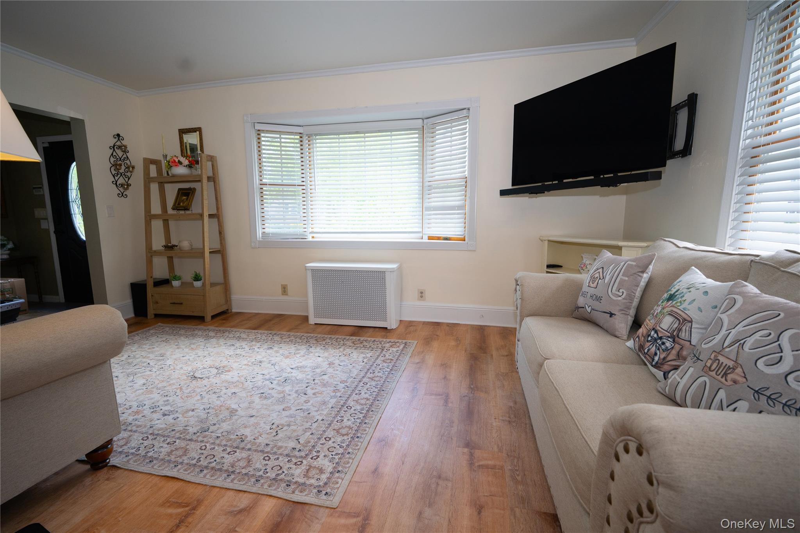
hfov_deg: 96.7
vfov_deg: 73.7
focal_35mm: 16
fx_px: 356
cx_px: 400
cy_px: 266
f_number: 4.5
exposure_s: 1/125
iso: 320
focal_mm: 16
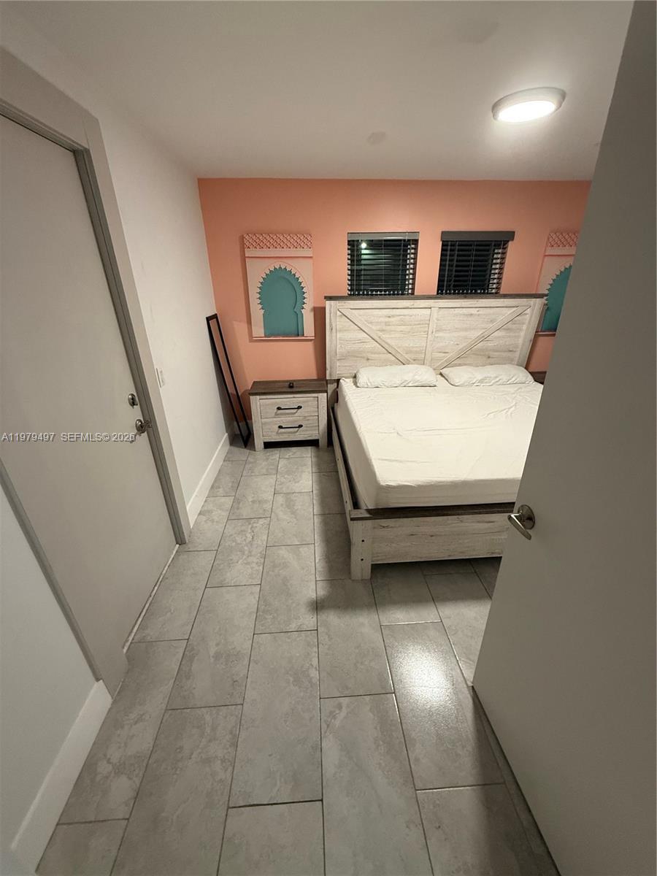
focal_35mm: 14
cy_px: 438
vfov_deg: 102.1
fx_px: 354
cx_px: 328
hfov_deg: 85.7
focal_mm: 2.22
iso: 250
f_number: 2.2
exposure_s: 1/60
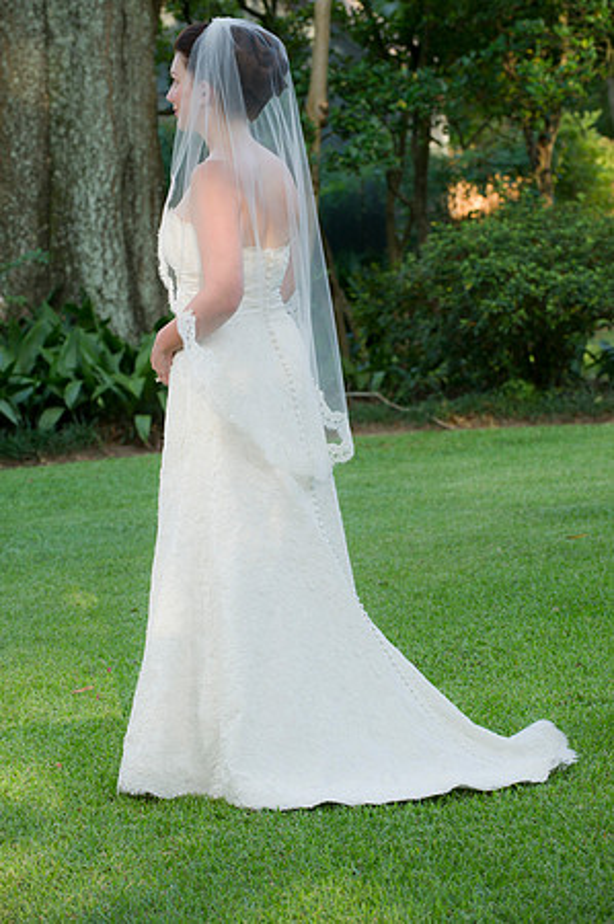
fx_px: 3205
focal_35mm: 125
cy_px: 462
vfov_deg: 16.4
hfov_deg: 10.9
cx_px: 307
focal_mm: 125
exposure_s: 1/80
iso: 400
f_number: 5.6
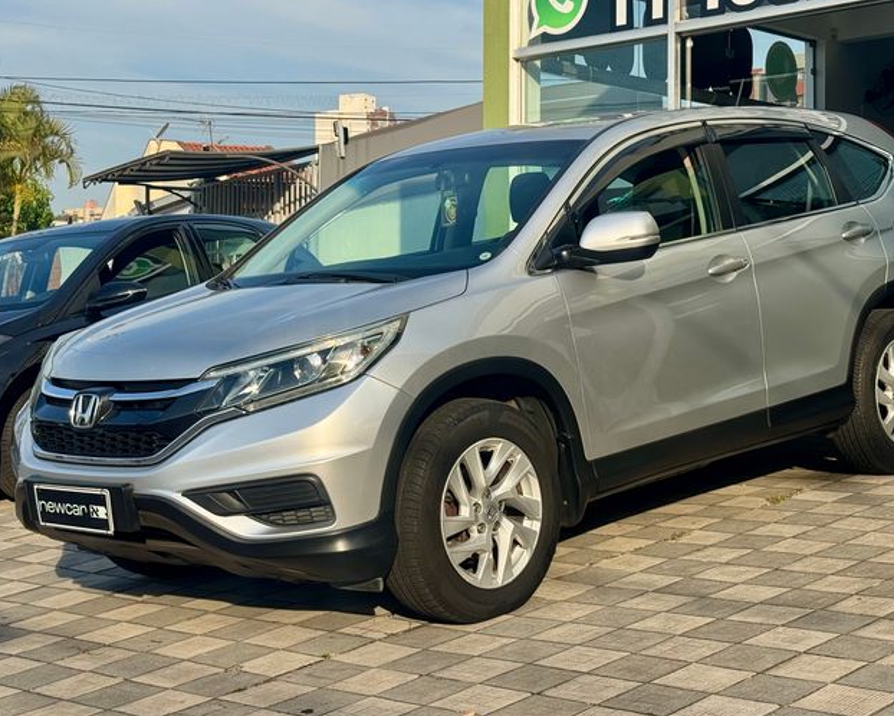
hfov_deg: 30.9
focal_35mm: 61
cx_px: 477
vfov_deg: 25.0
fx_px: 1615
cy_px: 312
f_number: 1.78
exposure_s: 1/3257
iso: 64
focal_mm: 6.76
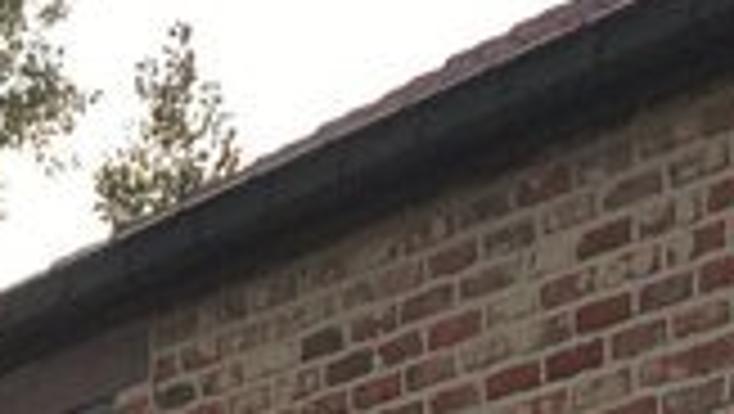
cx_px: -896
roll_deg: +1.0
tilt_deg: -3.7
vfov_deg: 4.8
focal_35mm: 232
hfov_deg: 8.6
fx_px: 4519
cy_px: 1575
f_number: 2.2
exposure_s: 1/864
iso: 25
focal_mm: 4.15
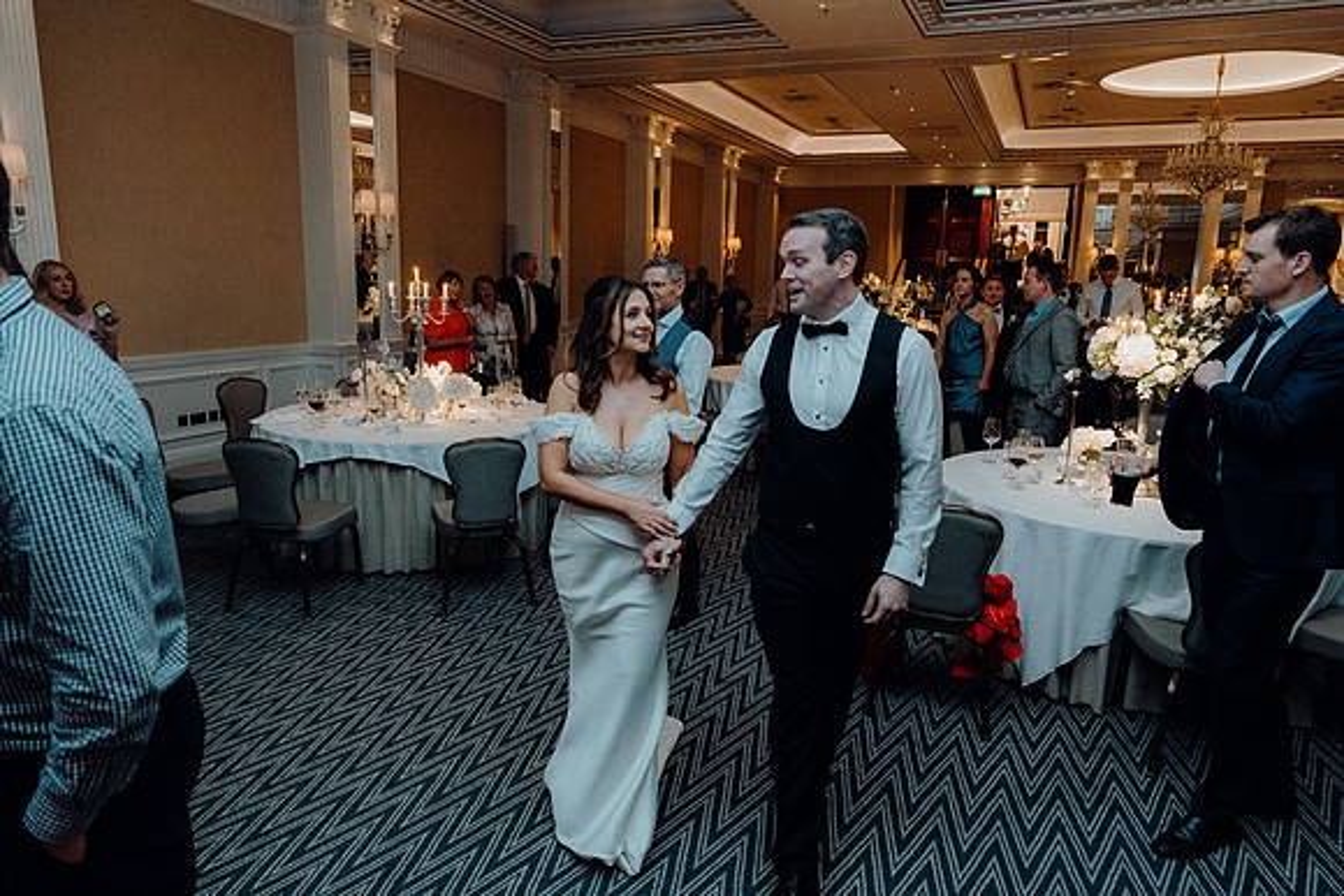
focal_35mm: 24
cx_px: 672
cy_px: 448
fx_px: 896
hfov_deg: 73.7
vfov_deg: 53.2
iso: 2500
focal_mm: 24
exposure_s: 1/160
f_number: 3.5
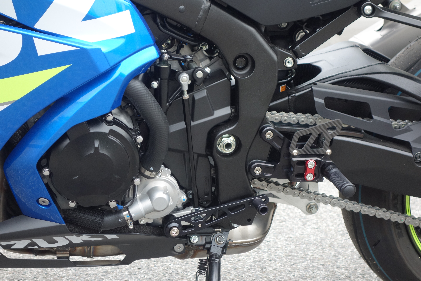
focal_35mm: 76
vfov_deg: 17.9
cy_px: 140
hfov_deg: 26.7
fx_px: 889
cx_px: 210
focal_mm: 28.18
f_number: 4.5
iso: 320
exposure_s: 1/250
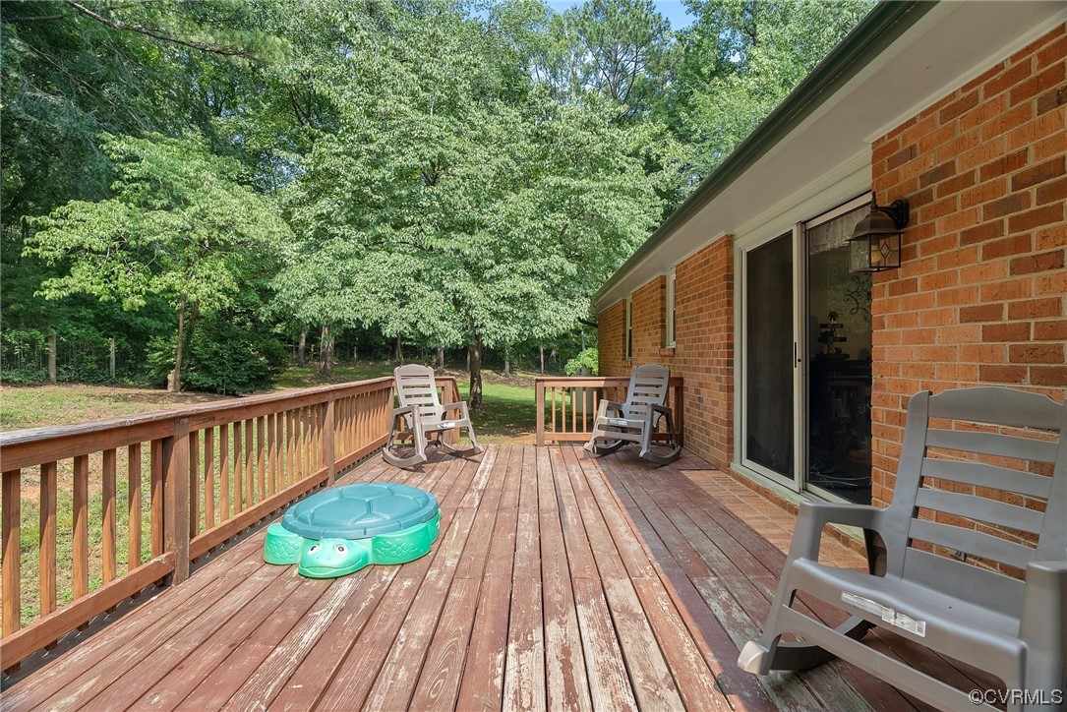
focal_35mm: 16
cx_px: 534
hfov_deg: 96.7
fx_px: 474
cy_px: 356
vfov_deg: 73.8
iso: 800
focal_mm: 16
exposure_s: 1/80
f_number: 8
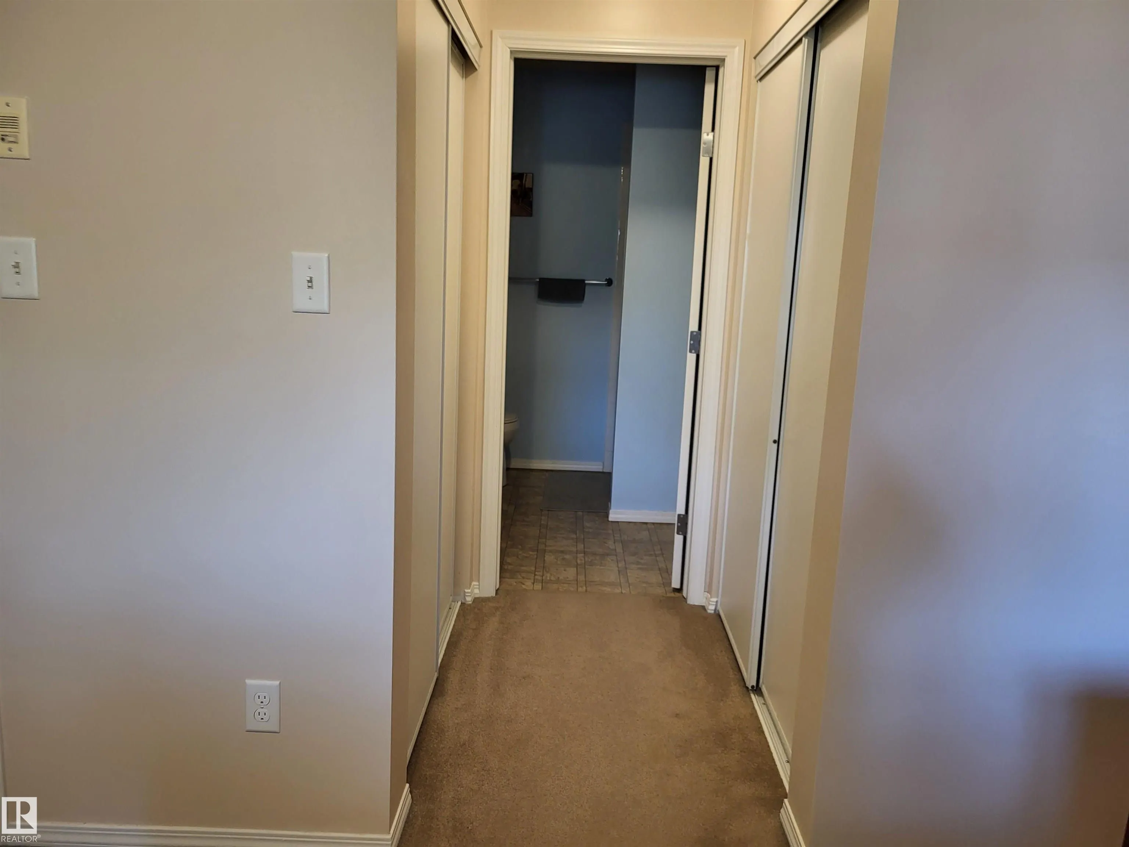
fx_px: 848
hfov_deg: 67.3
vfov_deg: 53.1
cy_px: 424
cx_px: 564
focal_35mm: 26
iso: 200
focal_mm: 5.4
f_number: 1.8
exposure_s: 1/40
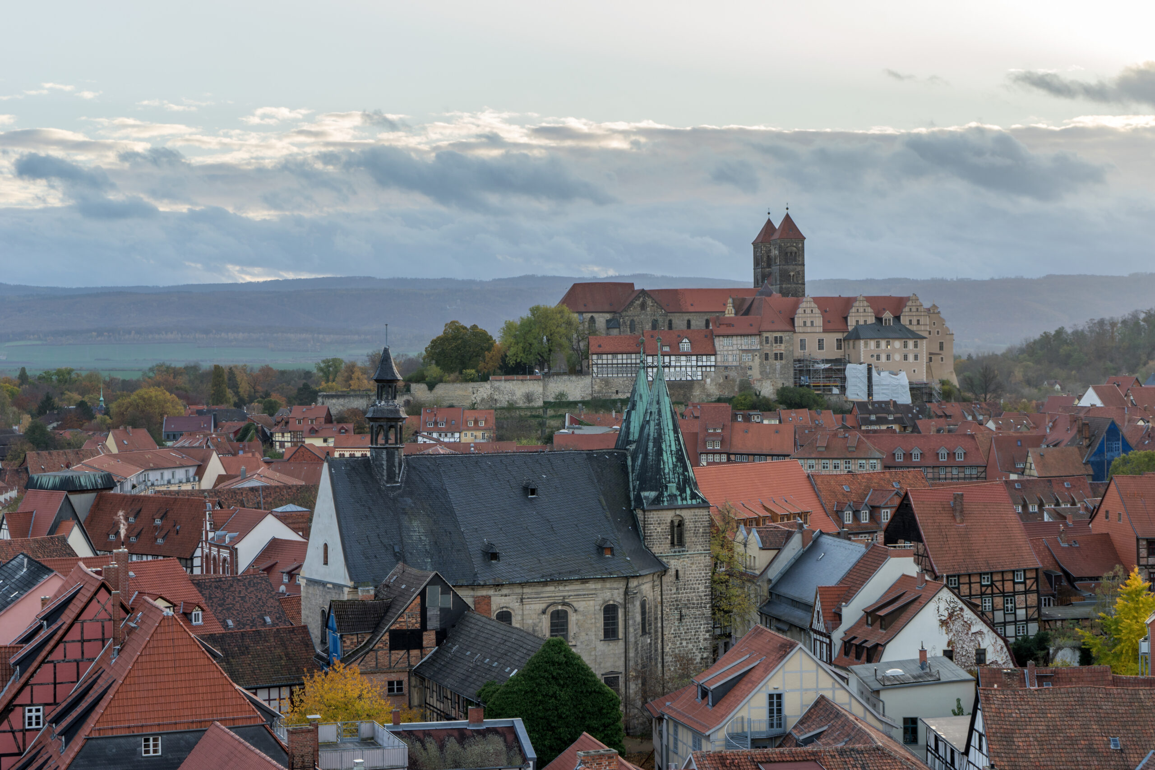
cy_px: 385
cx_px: 578
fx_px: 2246
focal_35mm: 70
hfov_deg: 28.8
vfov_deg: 19.5
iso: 100
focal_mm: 70
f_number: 6.3
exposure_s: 1/100
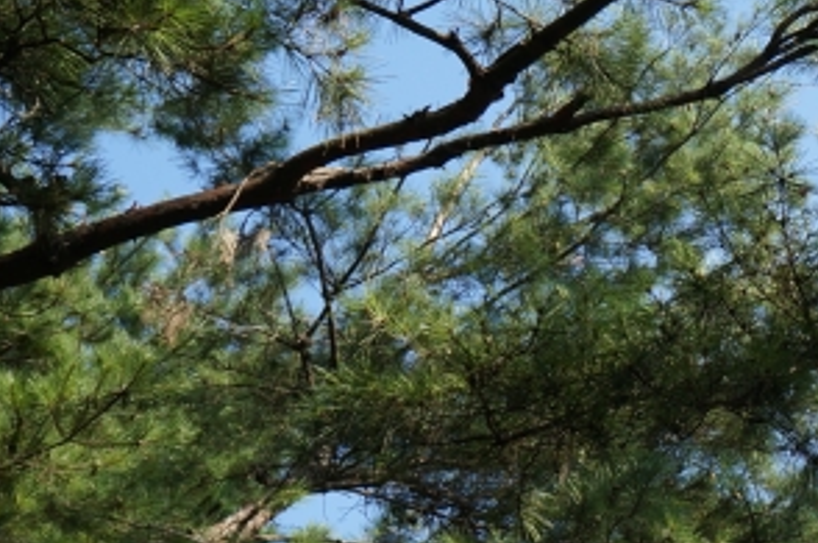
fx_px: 2314
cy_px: 401
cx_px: 1316
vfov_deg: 13.3
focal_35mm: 102
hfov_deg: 17.5
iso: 200
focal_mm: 20
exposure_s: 1/400
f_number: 6.3
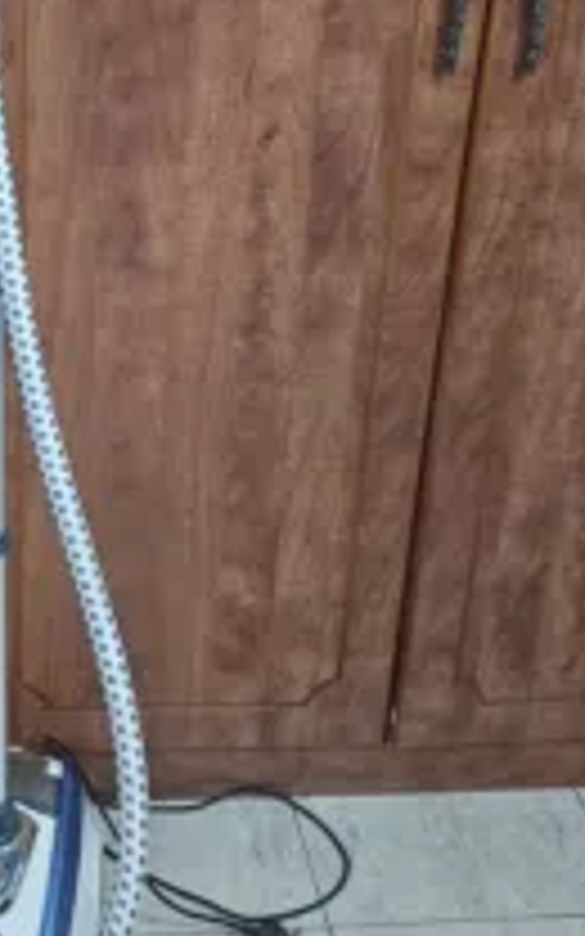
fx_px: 1250
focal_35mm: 49
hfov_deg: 25.6
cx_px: 68
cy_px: 238
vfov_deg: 40.0
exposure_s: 1/100
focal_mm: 5
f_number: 1.8
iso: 500
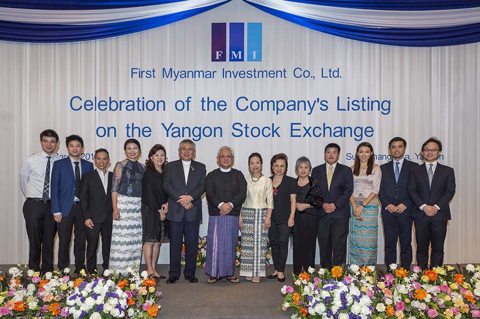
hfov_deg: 73.8
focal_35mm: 24
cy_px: 160
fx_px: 320
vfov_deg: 53.1
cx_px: 240
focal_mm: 24
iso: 640
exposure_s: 1/250
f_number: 8
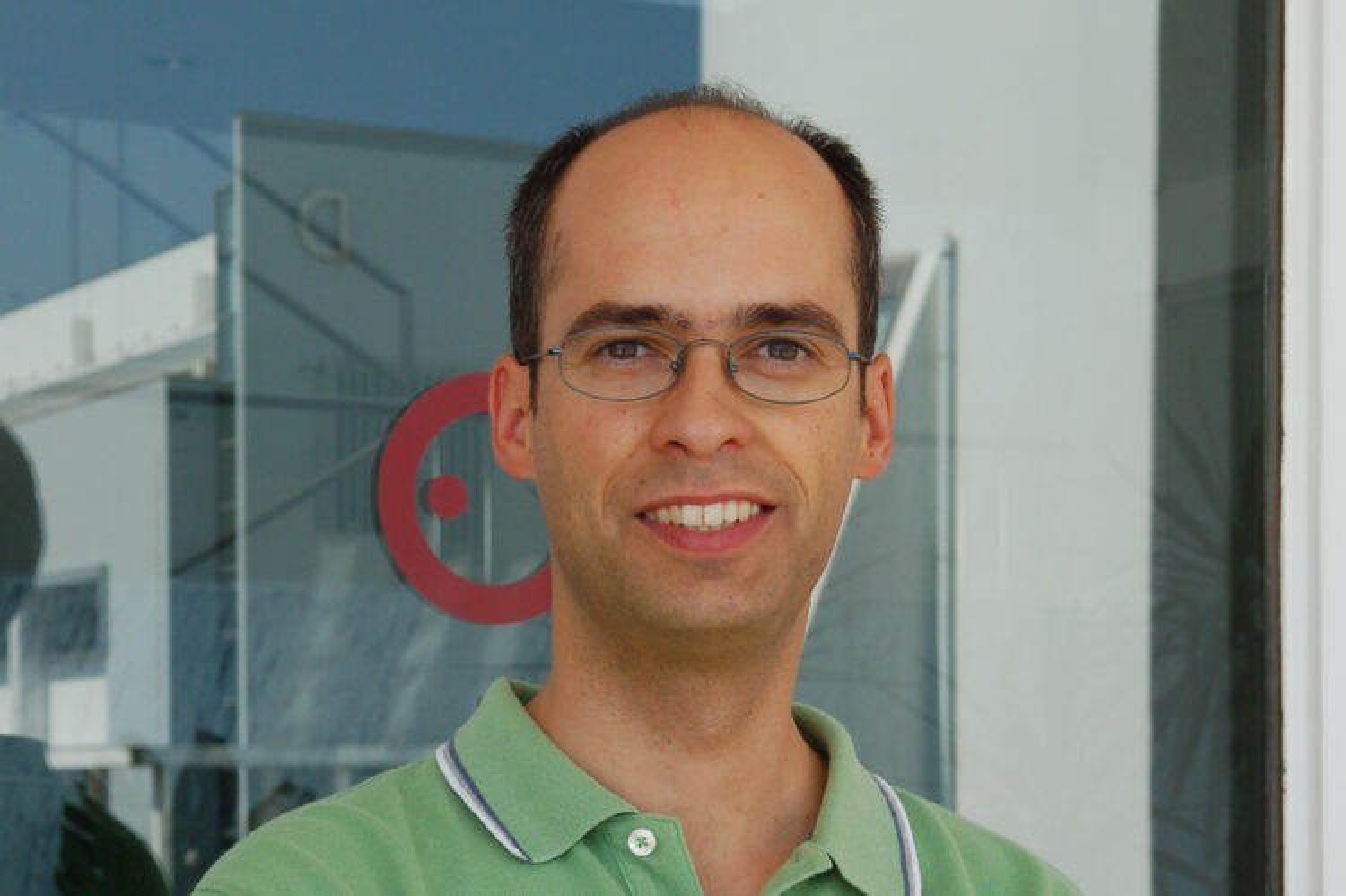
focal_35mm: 57
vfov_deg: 23.7
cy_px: 448
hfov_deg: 35.1
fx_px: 2130
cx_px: 673
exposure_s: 1/250
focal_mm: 38
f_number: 8
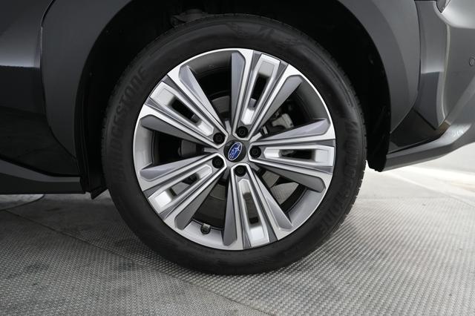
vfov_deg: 49.5
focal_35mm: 26
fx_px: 343
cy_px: 158
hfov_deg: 69.4
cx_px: 238
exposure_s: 1/160
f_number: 2.8
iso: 3200
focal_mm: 26
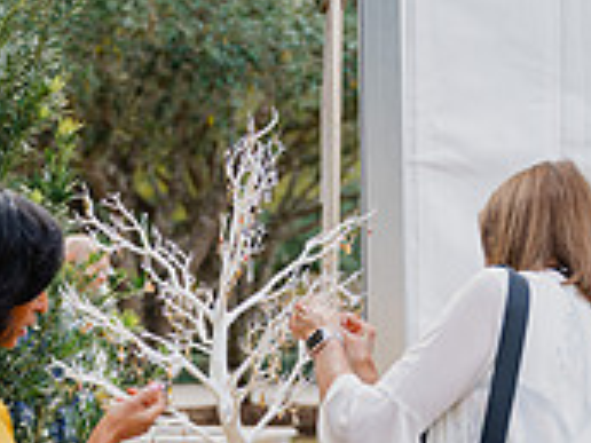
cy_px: 488
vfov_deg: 11.9
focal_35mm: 123
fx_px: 2100
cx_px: 247
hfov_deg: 16.0
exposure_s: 1/80
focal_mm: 49
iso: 64
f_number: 2.8
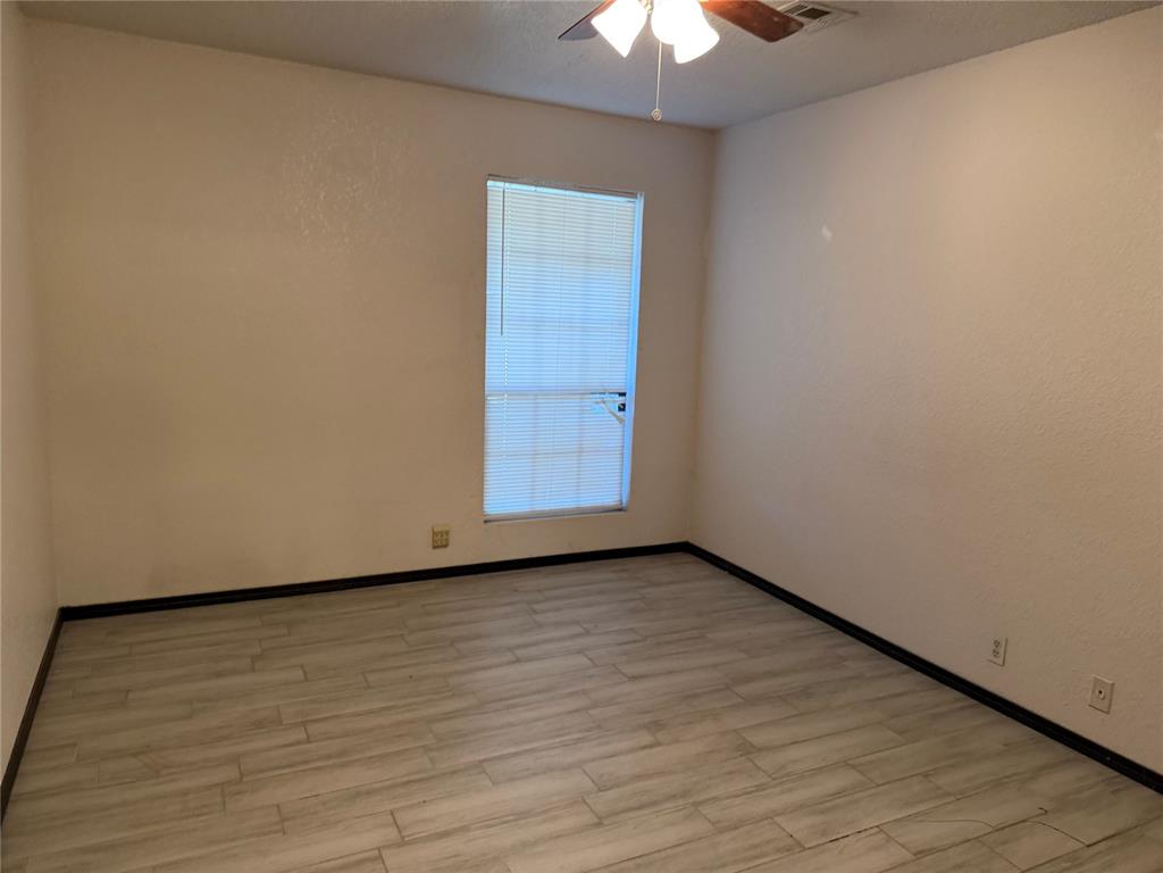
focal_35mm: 24
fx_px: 806
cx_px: 582
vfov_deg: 56.8
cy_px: 436
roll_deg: -2.6
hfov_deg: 71.6
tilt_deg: -8.5
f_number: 1.78
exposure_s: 1/60
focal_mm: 6.76
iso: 320
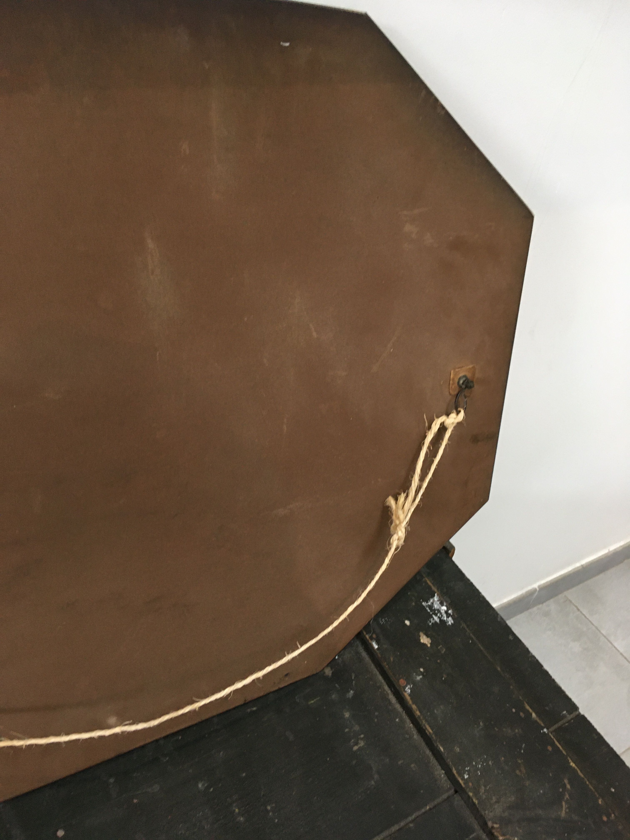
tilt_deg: -39.3
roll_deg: -11.6
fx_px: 704
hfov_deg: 48.2
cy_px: 420
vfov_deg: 61.7
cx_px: 315
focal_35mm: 29
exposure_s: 1/33
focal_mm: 4.15
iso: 160
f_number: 2.2
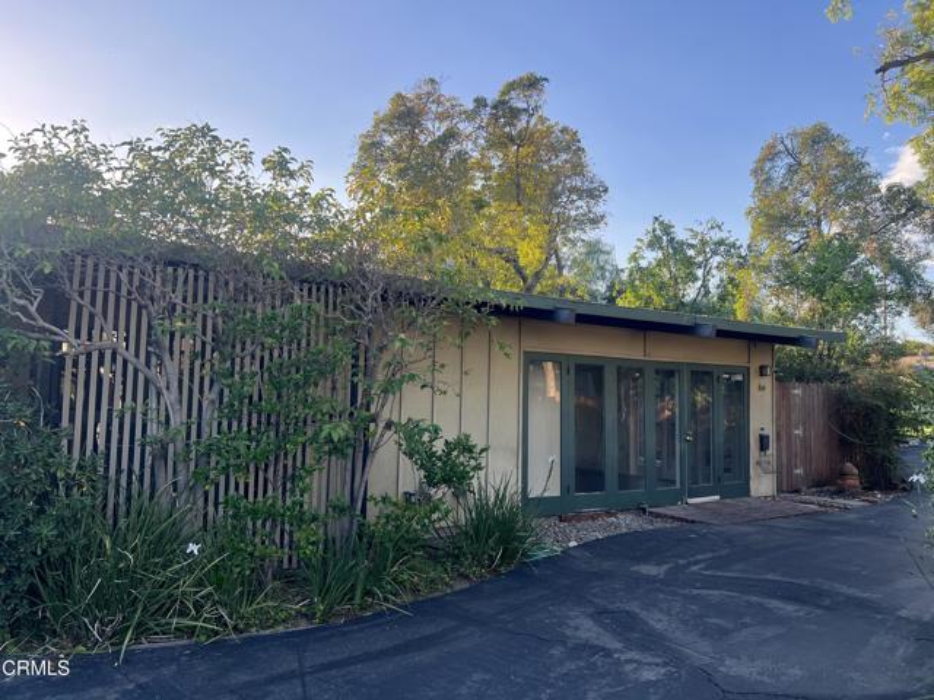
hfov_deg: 67.3
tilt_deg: +5.3
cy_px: 350
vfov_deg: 53.1
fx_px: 702
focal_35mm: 26
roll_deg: -0.6
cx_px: 467
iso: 50
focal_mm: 5.7
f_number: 1.5
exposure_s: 1/758
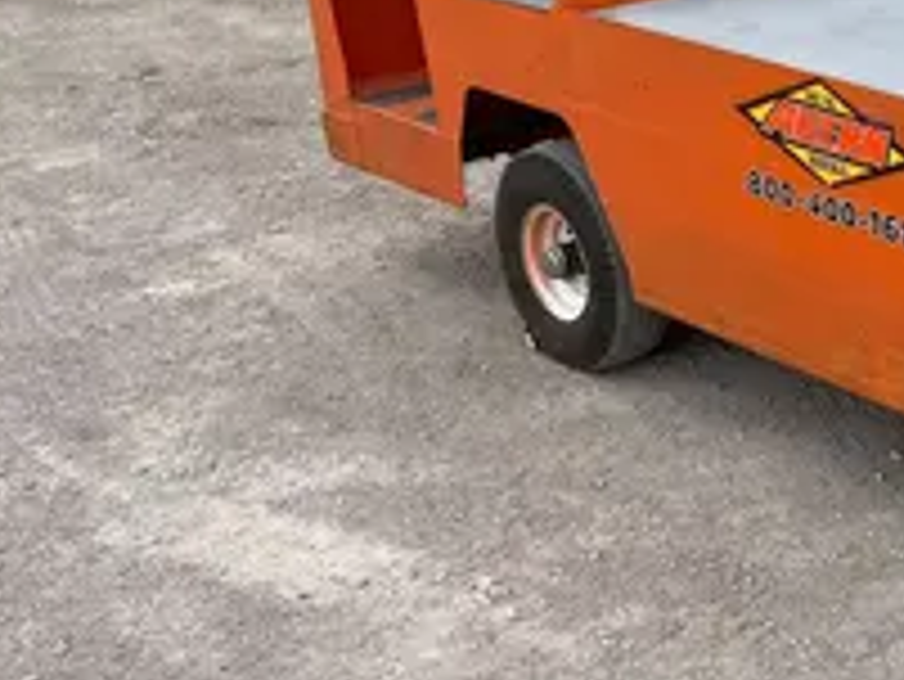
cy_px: 281
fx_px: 1855
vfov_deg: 20.7
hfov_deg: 23.9
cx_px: 1187
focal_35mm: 71
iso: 50
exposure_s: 1/2309
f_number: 1.6
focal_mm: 5.1
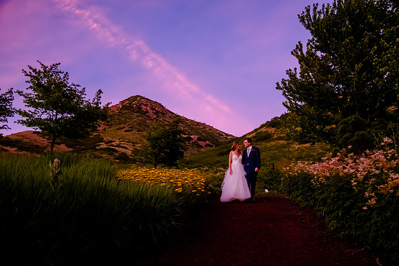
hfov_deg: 57.2
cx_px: 207
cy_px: 133
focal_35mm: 33
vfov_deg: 40.0
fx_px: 366
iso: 5000
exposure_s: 1/640
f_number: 4
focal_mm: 31
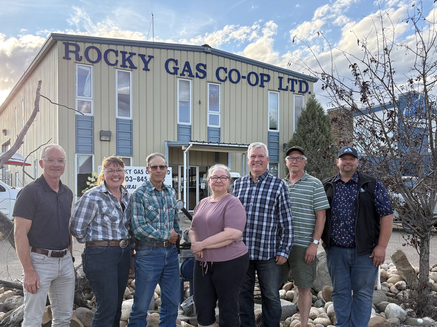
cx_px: 203
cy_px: 202
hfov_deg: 51.3
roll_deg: +0.8
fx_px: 455
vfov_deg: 39.4
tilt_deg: -0.4
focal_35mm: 36
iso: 64
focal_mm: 5.96
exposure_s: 1/895
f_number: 1.6
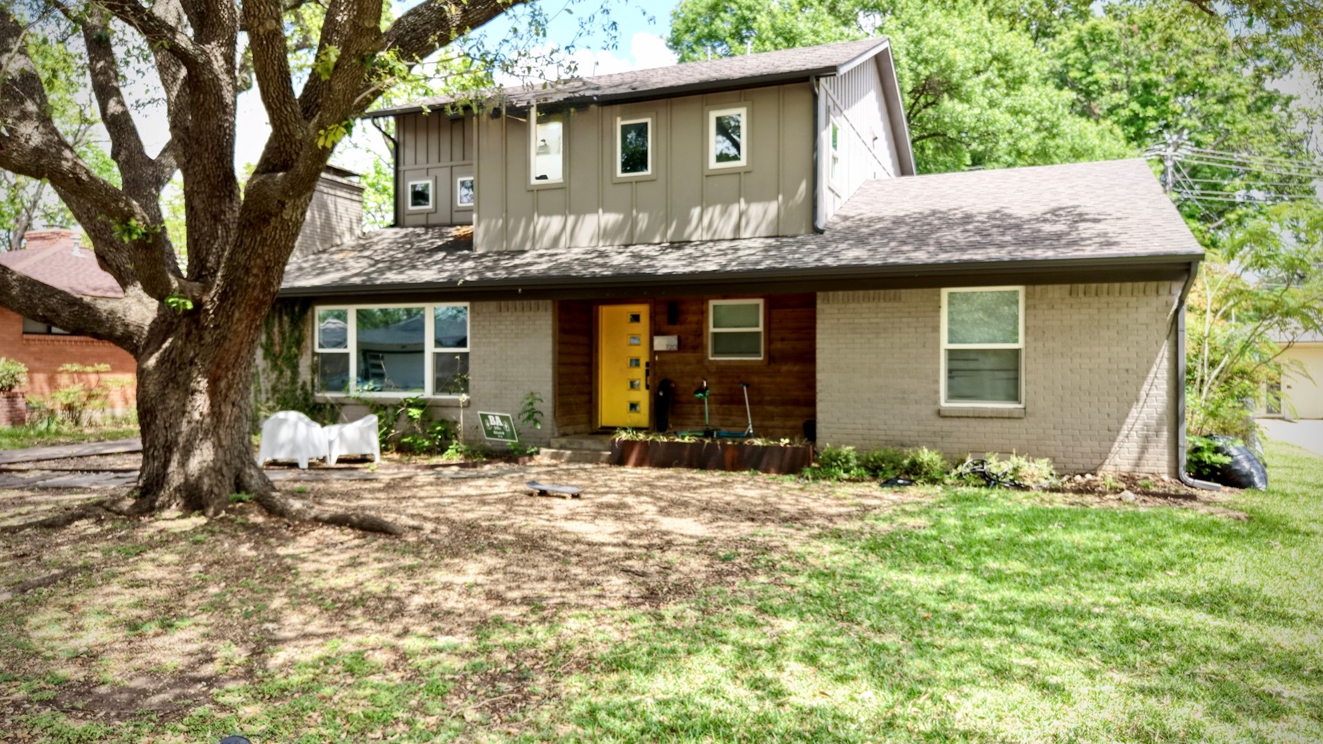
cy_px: 364
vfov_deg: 42.9
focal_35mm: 27
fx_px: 947
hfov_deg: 69.9
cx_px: 654
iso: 200
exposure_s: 1/90
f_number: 1.8
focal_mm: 8.67
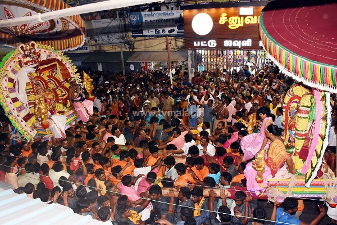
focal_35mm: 27
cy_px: 112
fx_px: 253
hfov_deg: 67.4
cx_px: 168
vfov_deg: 47.9
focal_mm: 18
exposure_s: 1/125
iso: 2000
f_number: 7.1
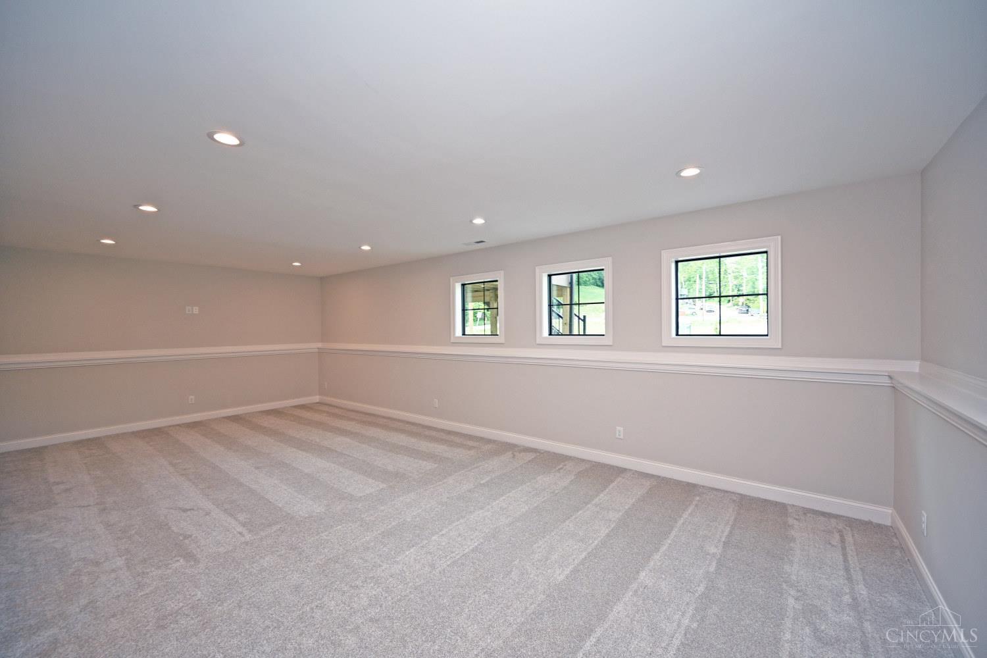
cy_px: 329
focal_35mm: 14
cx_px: 494
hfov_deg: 104.3
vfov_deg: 81.2
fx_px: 384
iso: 200
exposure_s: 1/80
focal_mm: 14
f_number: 4.5
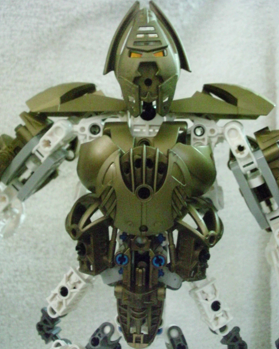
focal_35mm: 40
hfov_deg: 37.3
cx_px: 139
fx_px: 413
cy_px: 164
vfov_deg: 45.8
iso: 1600
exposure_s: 1/16
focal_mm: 6.3
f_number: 3.1
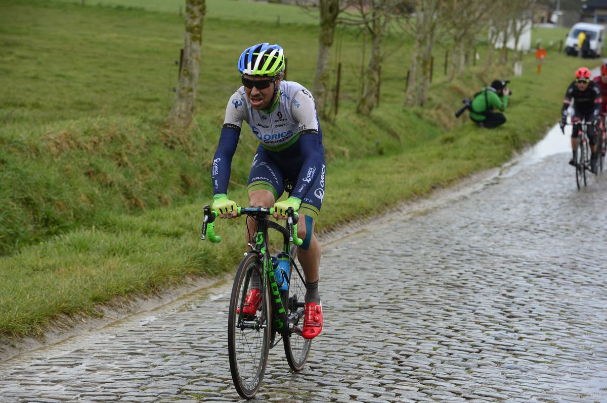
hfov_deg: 16.4
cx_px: 304
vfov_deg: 10.9
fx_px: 2106
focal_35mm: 125
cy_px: 202
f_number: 7.1
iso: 800
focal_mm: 125
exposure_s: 1/1000
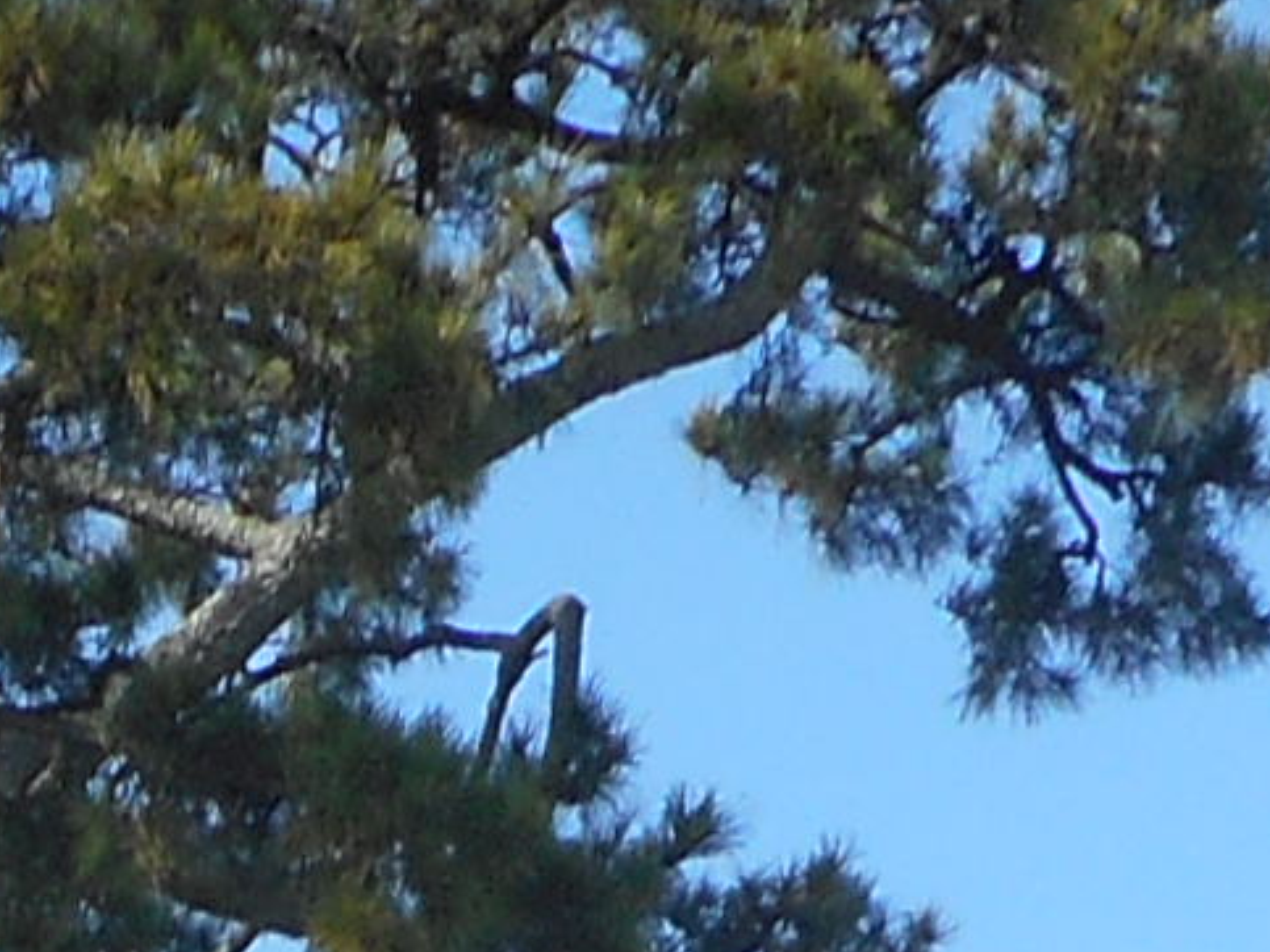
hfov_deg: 10.0
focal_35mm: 189
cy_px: 3527
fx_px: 6932
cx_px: -836
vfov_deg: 6.6
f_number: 3.7
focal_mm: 4.5
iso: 80
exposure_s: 1/400
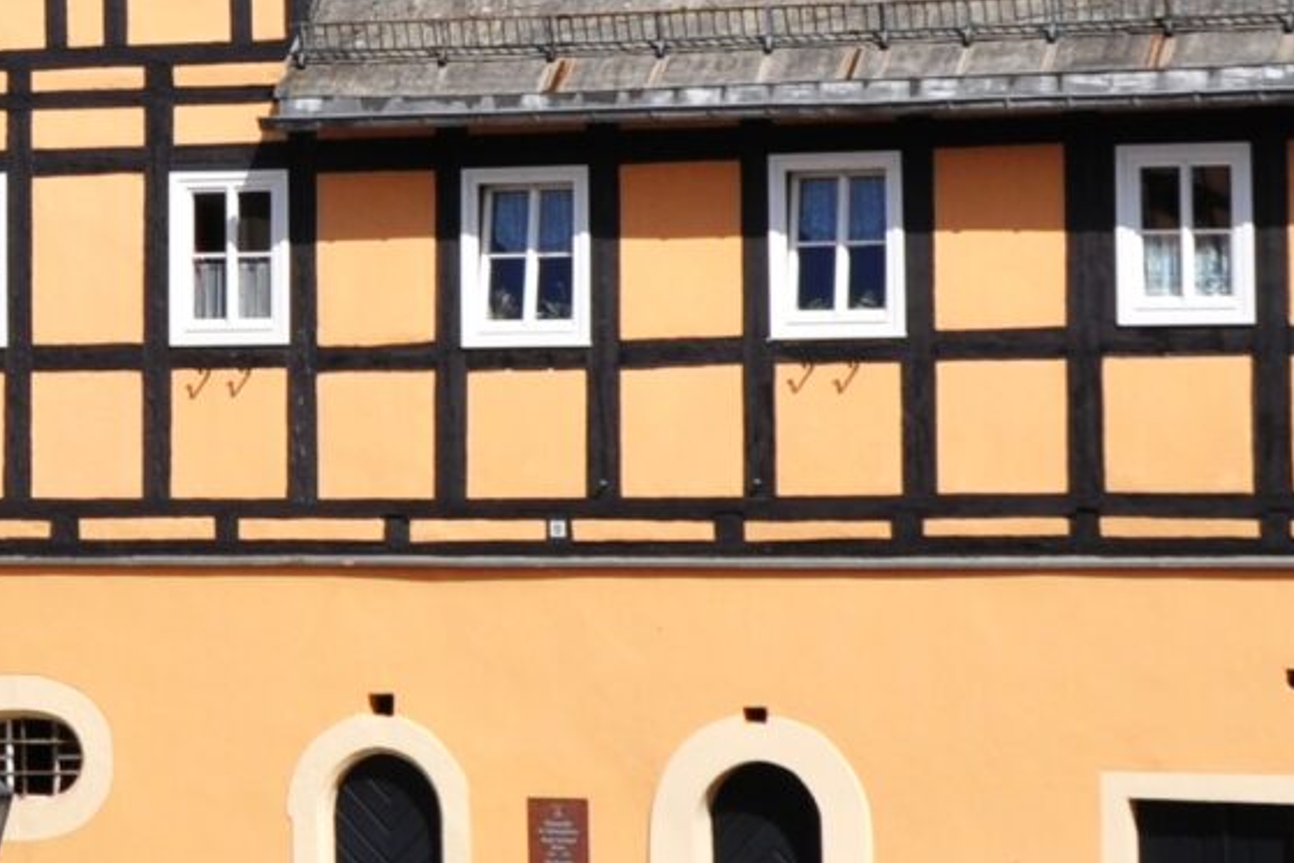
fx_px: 6903
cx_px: -442
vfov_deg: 7.1
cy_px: -368
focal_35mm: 192
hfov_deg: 10.5
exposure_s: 1/400
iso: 200
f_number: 10
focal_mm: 28
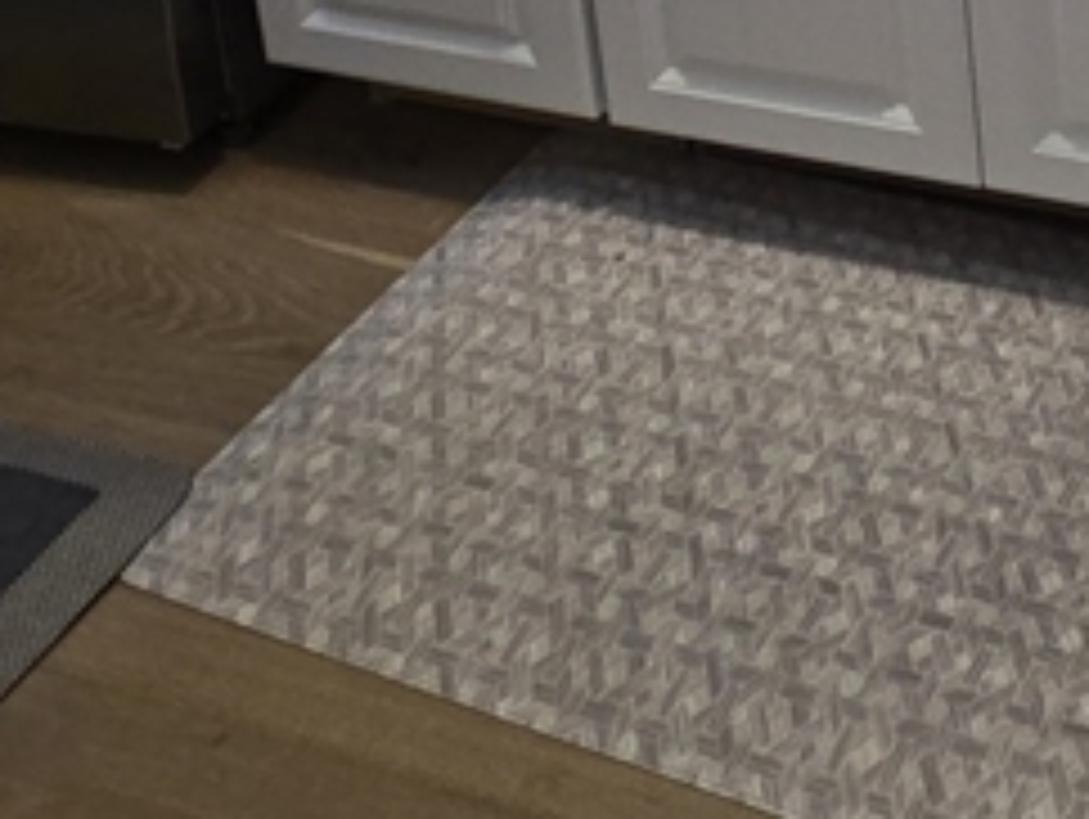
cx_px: 1408
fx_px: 1732
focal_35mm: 55
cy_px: -891
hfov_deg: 28.7
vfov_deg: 17.4
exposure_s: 1/60
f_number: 2.2
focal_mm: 2.2
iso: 125
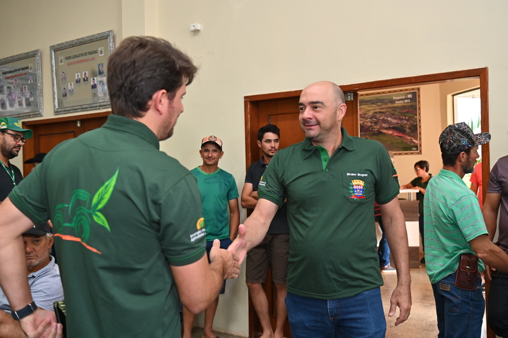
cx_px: 254
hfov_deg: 50.7
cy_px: 169
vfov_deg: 35.0
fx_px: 536
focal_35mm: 38
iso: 1250
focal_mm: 38
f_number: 4
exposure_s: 1/125
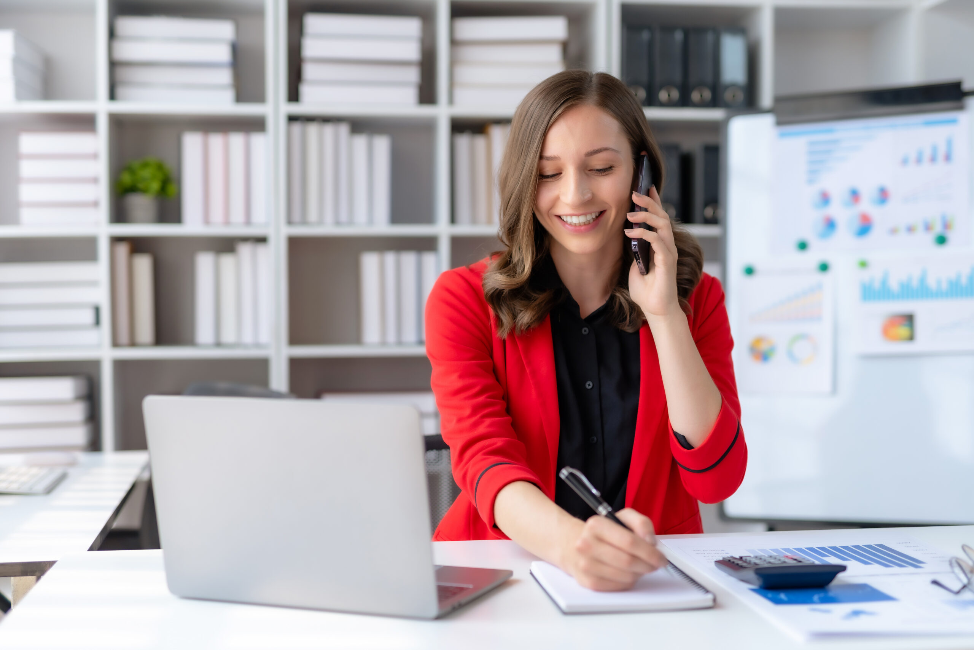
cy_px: 325
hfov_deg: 39.6
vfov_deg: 27.0
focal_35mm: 50
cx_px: 487
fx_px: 1353
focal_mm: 50
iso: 200
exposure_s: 1/800
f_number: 2
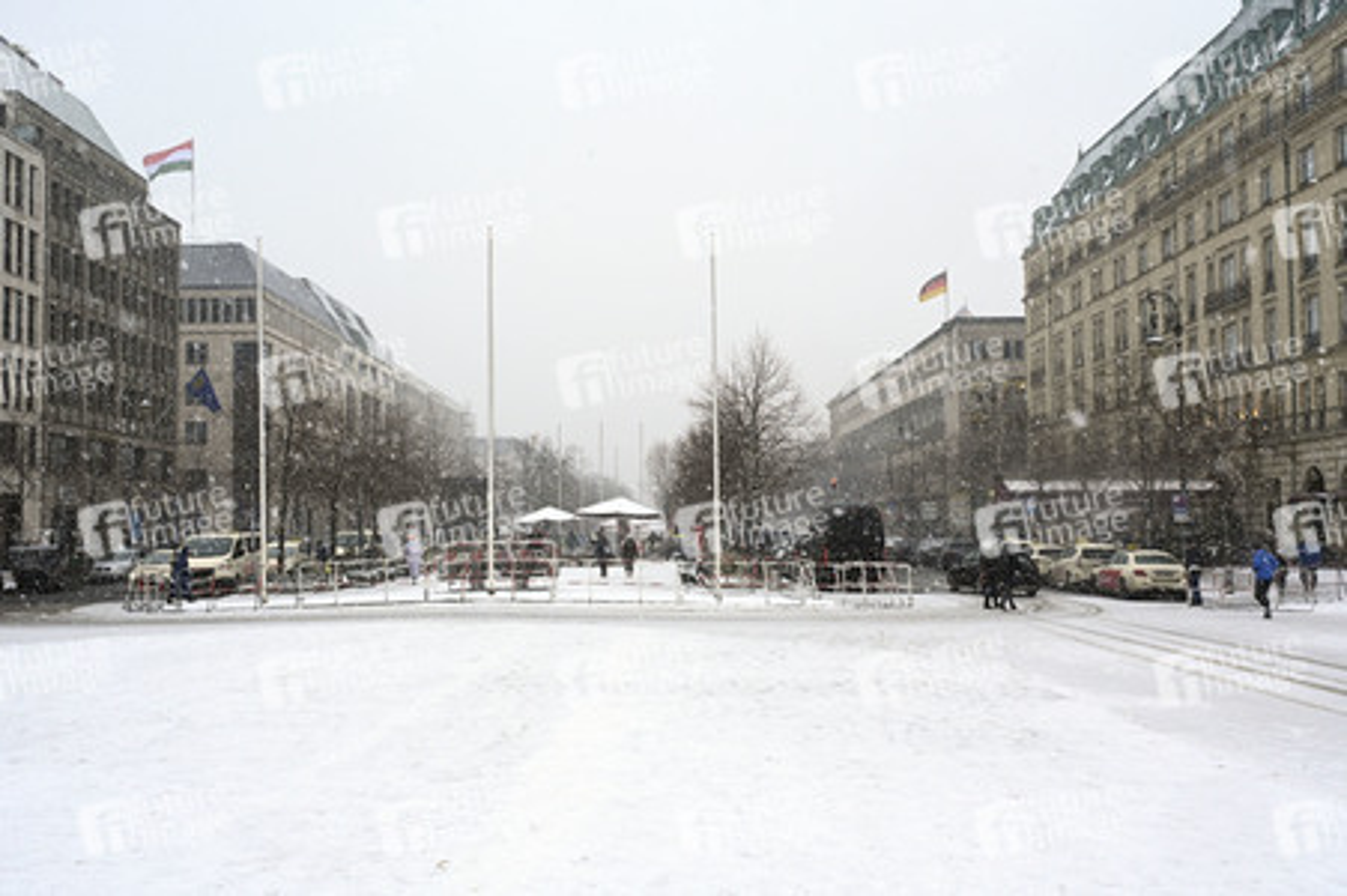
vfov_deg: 34.2
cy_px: 448
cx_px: 674
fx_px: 1458
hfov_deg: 49.6
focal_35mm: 39
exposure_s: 1/250
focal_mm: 39
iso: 1600
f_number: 11
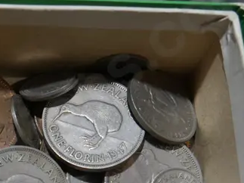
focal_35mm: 127
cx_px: -26
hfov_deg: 15.1
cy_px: 184
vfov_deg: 11.5
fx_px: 895
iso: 200
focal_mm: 20
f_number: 4.4
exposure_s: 1/80
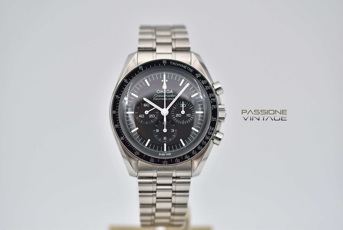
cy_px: 115
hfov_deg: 15.2
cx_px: 172
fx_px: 1287
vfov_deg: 10.2
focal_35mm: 135
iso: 100
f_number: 3.3
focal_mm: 90
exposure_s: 1/100
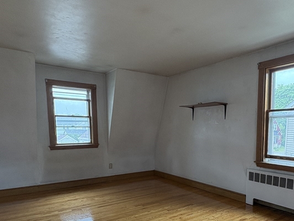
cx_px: 185
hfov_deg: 64.3
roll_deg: -0.9
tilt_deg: -7.4
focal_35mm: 27
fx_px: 229
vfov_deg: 50.0
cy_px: 155
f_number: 2.2
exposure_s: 1/93
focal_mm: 2.22
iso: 200
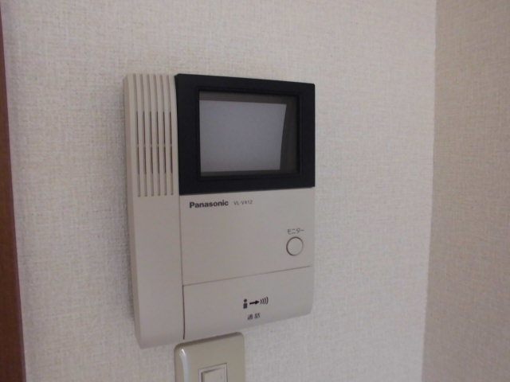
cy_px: 191
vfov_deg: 53.1
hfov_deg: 67.3
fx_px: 383
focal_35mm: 26
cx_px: 255
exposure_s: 1/60
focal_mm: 4.6
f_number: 3.5
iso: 400
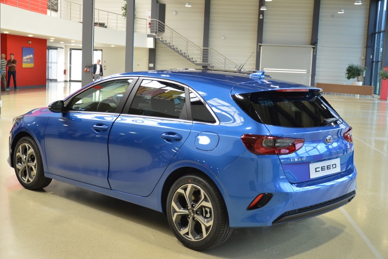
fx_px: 496
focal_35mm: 46
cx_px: 194
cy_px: 129
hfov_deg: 42.7
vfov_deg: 29.3
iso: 640
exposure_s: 1/100
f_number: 5
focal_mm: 30
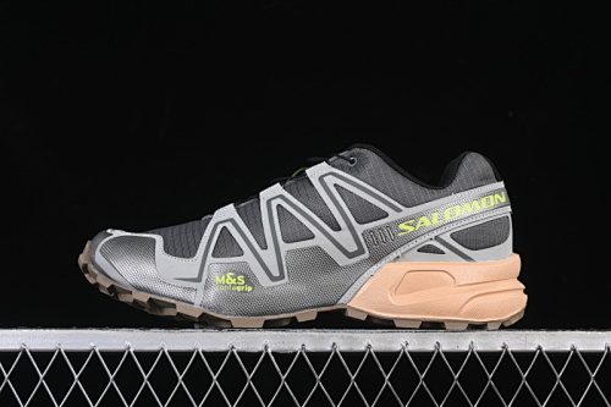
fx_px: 1272
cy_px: 204
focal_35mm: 75
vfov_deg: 18.2
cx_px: 306
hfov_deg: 27.0
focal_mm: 50
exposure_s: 1/60
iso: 160
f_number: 7.1
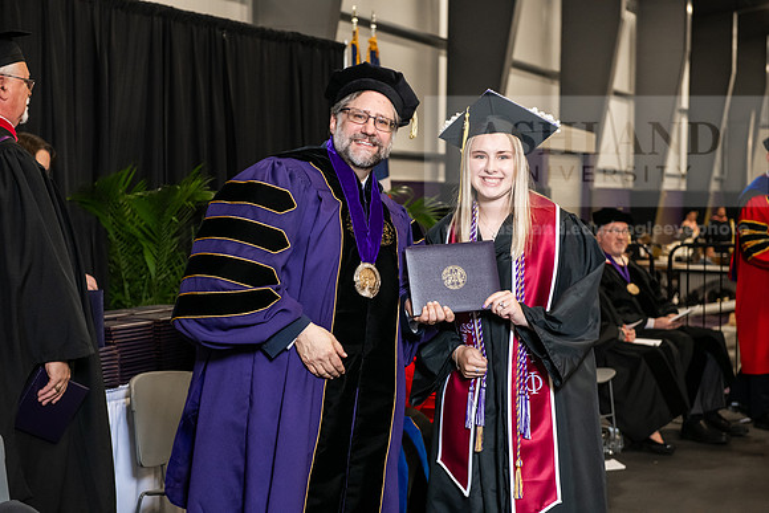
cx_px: 384
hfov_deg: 28.8
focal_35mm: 70
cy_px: 256
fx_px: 1496
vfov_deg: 19.5
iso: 2500
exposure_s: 1/200
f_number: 5
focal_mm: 70
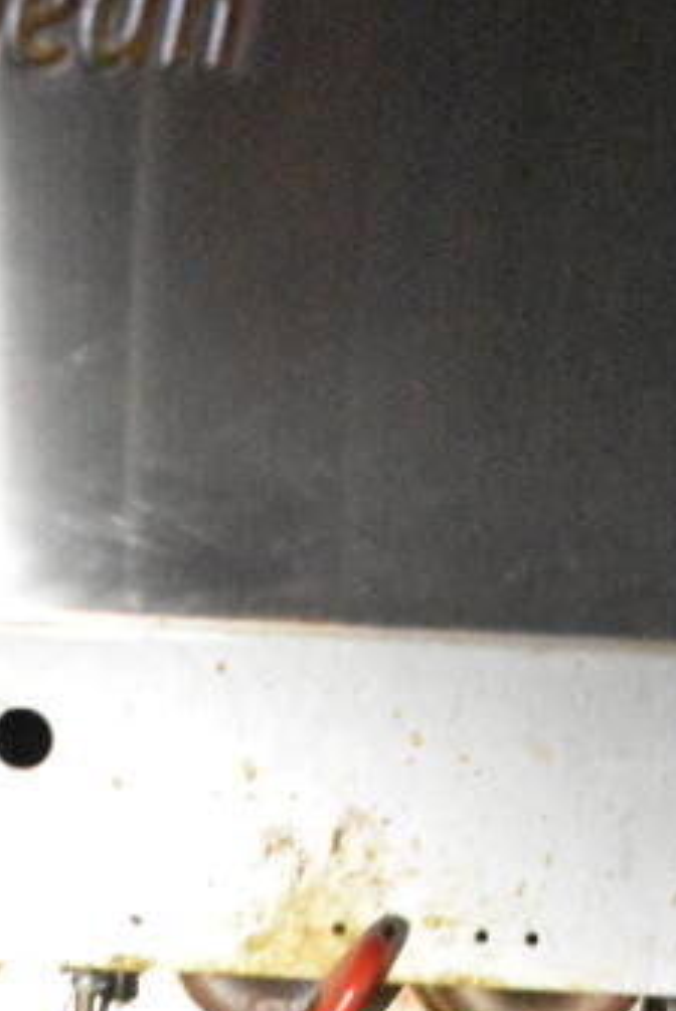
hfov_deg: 15.0
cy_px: 1373
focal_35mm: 90
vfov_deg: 20.3
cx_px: -6
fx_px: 2530
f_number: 3.8
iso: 18000
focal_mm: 22
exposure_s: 1/30
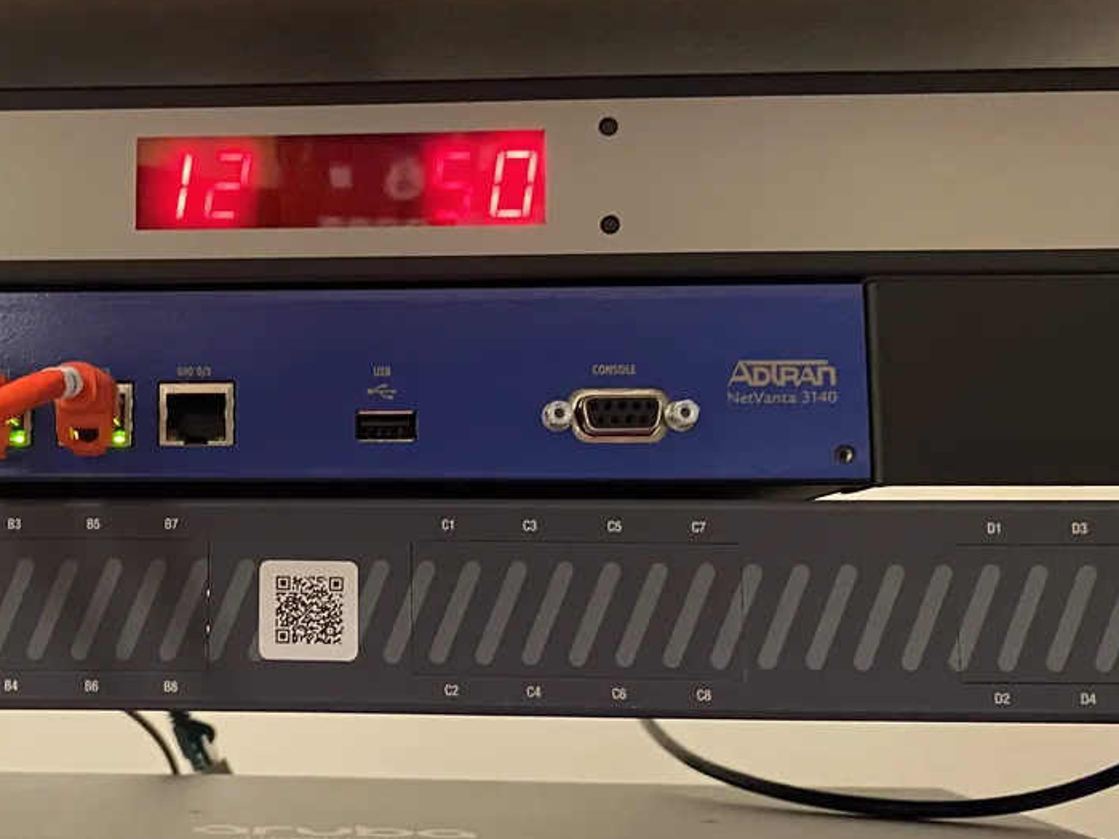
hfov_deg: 35.5
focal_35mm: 52
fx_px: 1681
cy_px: 435
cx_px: 208
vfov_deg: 28.0
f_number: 1.8
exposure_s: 1/30
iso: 500
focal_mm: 4.25
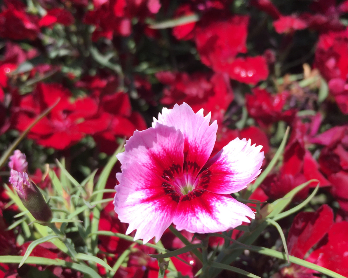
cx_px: 173
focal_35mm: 38
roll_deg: +4.1
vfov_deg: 39.1
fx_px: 391
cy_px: 142
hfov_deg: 47.9
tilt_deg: -40.8
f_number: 2.2
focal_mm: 4.15
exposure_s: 1/999
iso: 25
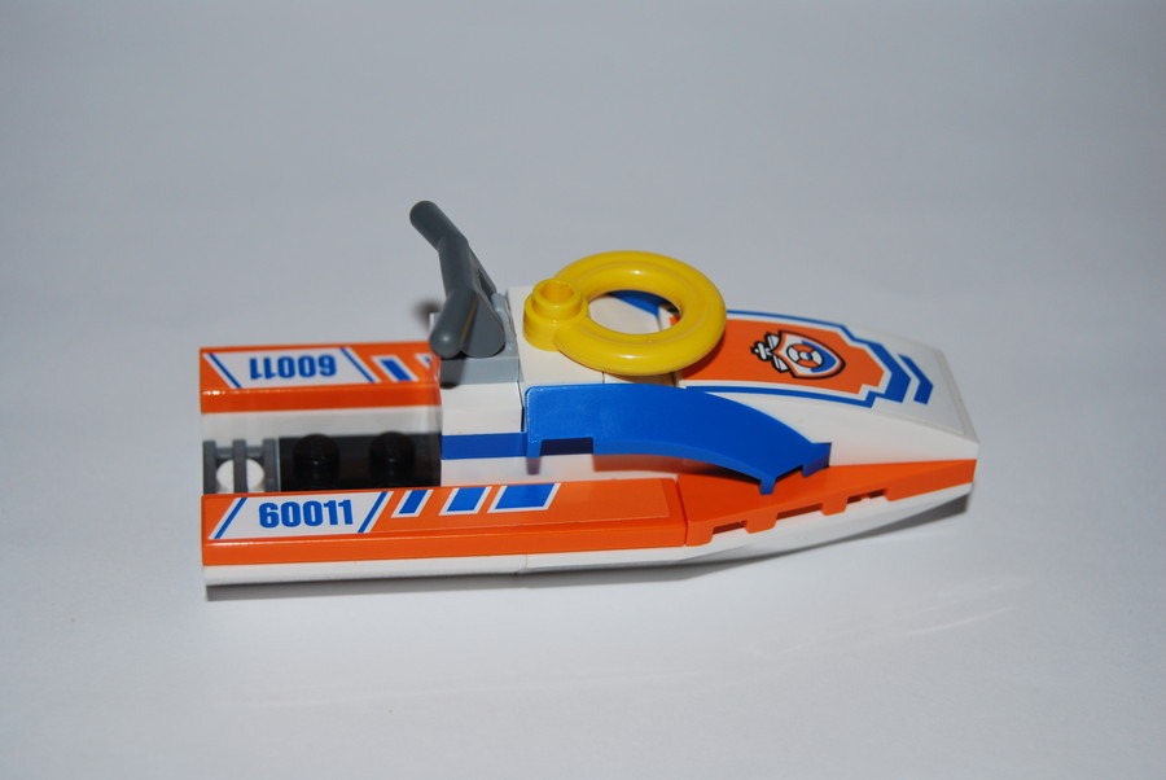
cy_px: 390
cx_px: 583
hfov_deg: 27.0
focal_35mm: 75
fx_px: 2431
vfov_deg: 18.2
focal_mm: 50
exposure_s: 1/60
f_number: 5.6
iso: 200
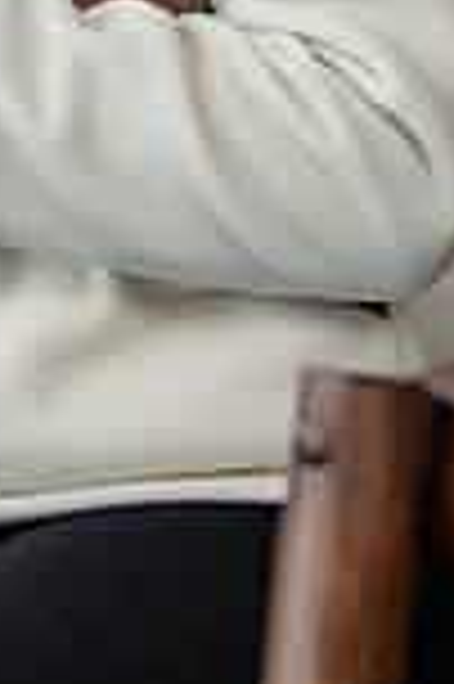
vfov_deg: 11.9
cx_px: -566
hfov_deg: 7.7
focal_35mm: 168
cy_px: -178
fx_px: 3185
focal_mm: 44
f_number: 4
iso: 320
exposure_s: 1/200
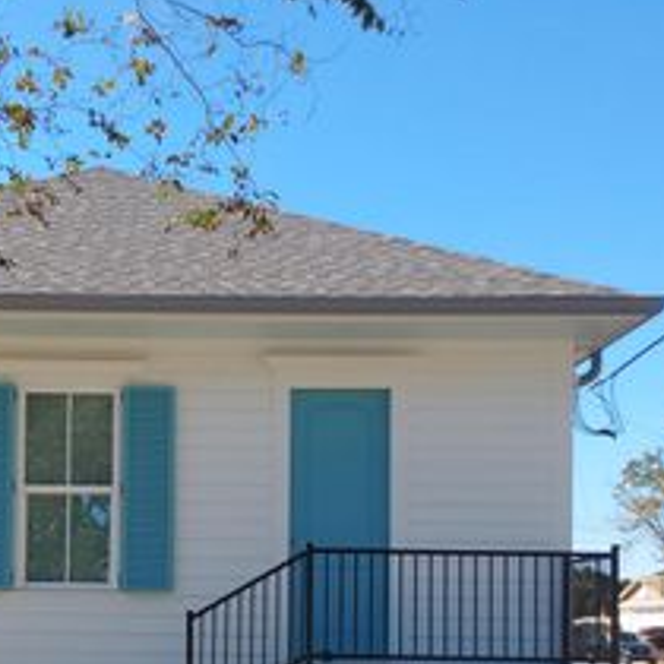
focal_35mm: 59
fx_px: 1280
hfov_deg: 28.5
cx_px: 136
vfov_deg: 28.2
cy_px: 574
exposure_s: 1/1189
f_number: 1.9
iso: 50
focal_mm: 2.91
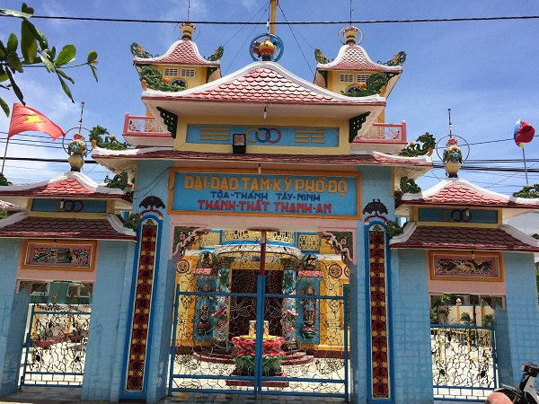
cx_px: 270
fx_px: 452
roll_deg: -2.4
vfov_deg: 48.2
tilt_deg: +11.3
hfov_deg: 61.7
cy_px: 202
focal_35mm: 29
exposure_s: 1/2283
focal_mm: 4.15
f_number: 2.2
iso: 32
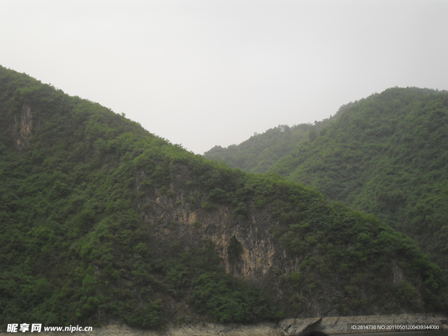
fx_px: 738
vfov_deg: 25.7
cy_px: 168
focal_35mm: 57
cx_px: 224
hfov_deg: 33.8
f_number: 4.3
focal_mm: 10.1
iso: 100
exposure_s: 1/250
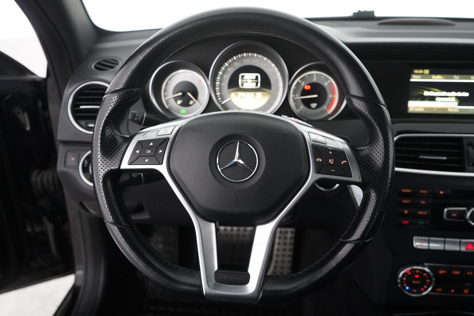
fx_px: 395
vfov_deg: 43.6
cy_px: 158
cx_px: 237
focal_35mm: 30
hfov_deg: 61.9
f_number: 4.5
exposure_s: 1/60
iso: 8000
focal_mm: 30
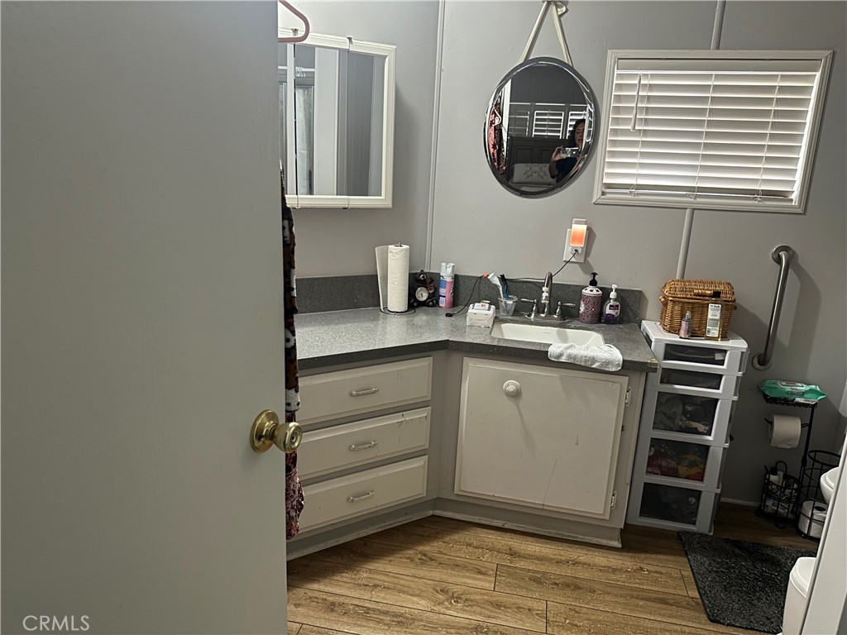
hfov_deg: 71.6
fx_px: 587
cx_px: 424
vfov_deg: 56.8
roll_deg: -3.9
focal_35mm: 24
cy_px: 318
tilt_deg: -15.2
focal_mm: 6.86
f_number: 1.78
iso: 400
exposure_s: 1/53
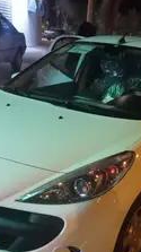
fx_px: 367
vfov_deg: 37.0
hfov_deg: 21.5
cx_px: 115
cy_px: 188
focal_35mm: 55
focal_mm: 4.6
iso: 1250
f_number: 1.8
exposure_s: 1/20
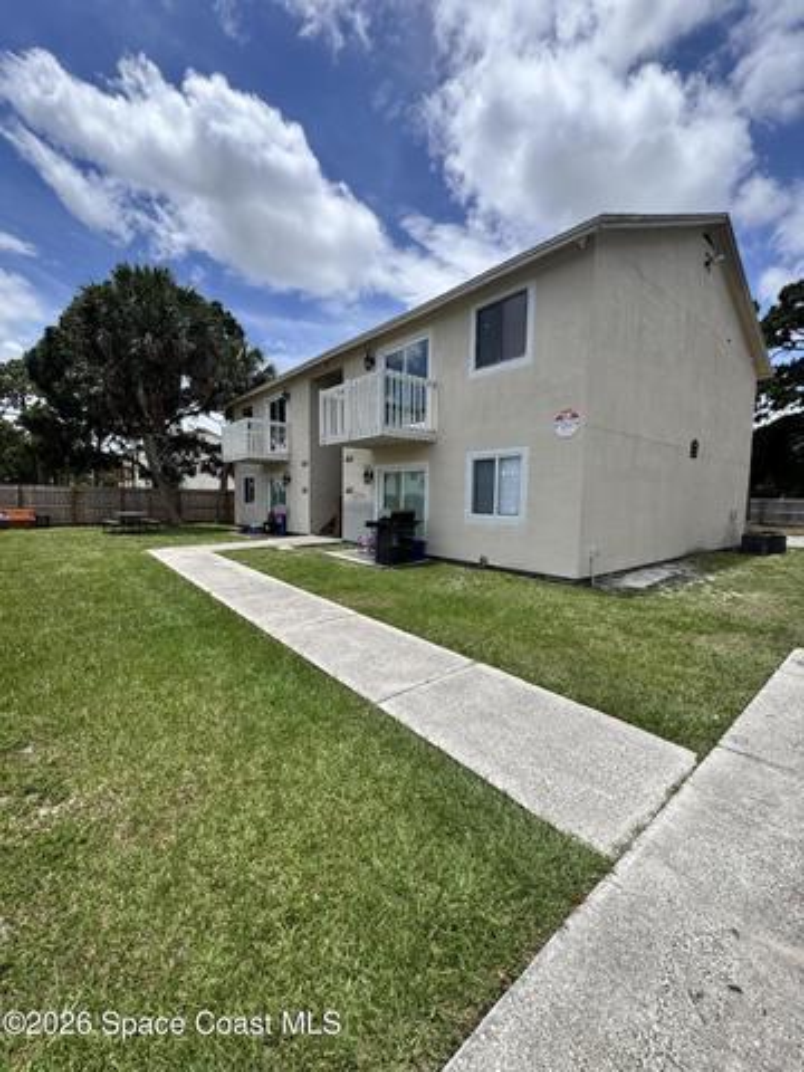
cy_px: 536
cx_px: 402
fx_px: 434
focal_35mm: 14
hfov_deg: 85.7
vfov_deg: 102.1
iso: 40
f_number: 2.2
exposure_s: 1/1709
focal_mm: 2.22
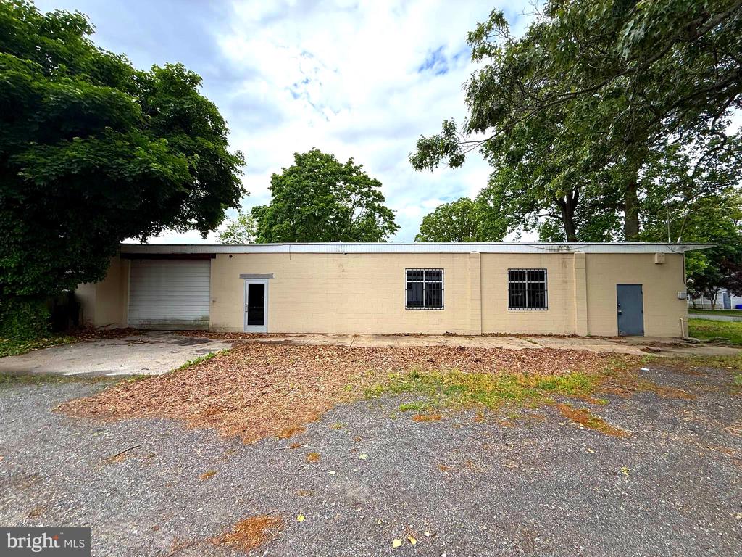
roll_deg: -0.2
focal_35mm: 14
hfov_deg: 102.1
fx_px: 300
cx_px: 371
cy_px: 278
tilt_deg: +2.9
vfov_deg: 85.7
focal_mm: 2.22
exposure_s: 1/970
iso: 64
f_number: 2.2
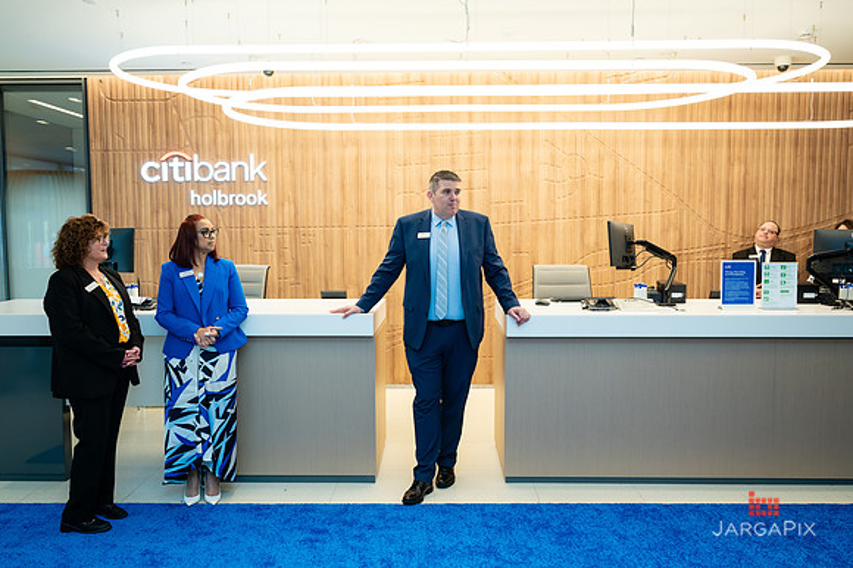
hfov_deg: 61.8
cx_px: 426
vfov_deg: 43.4
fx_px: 713
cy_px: 284
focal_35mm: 30
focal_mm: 29.5
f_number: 3.5
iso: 500
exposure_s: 1/200
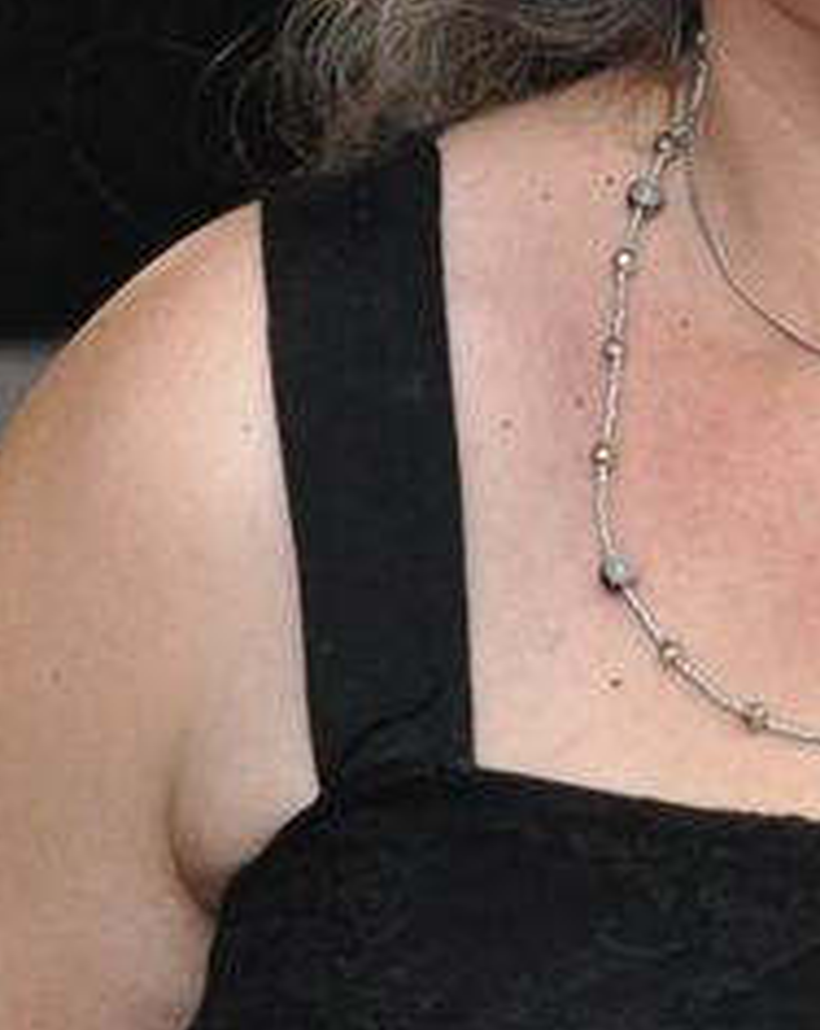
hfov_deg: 4.0
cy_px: 105
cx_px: 1496
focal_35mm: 382
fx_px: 11618
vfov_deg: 5.1
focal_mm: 50
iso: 1600
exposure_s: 1/60
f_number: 4
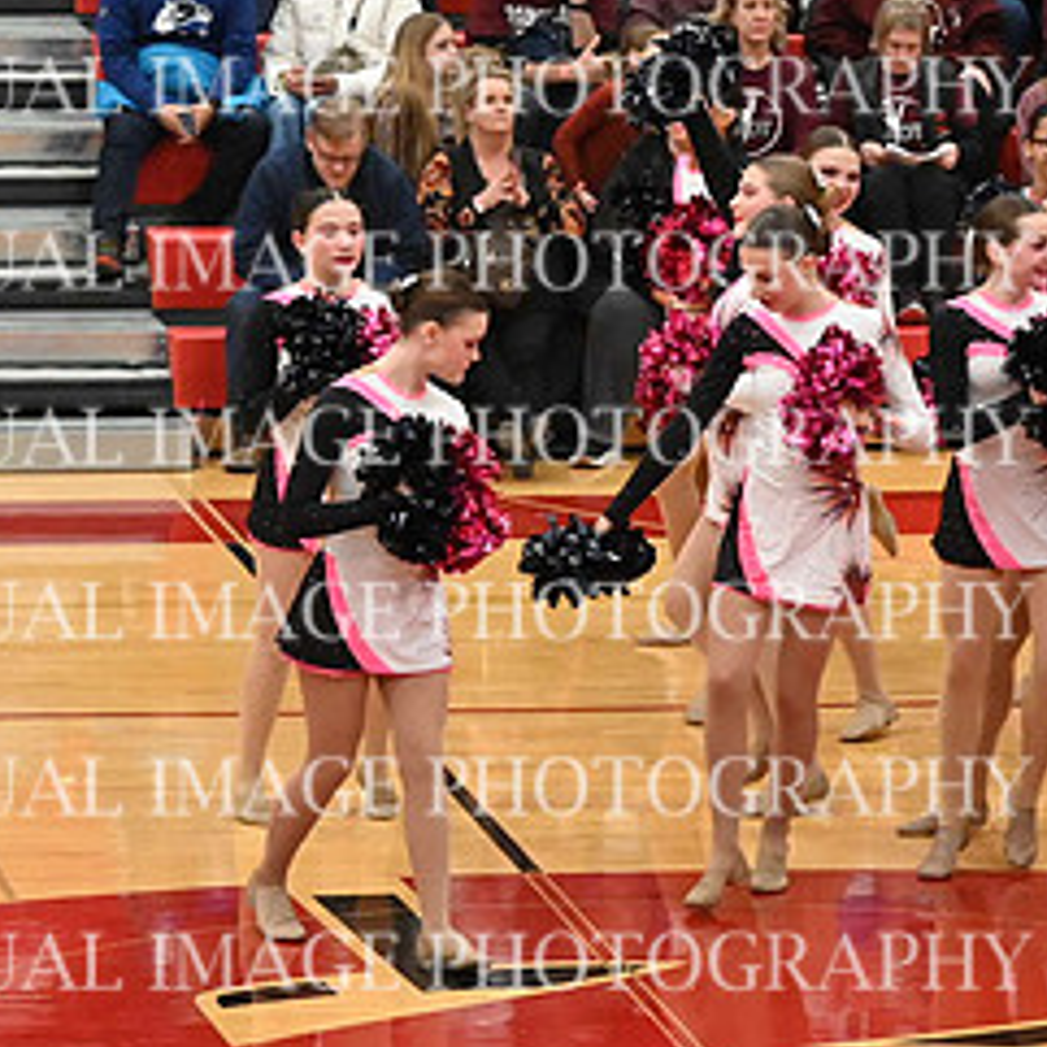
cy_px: 524
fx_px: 8384
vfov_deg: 7.1
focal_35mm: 245
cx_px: 404
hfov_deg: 7.1
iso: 8000
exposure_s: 1/320
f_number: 4
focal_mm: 80
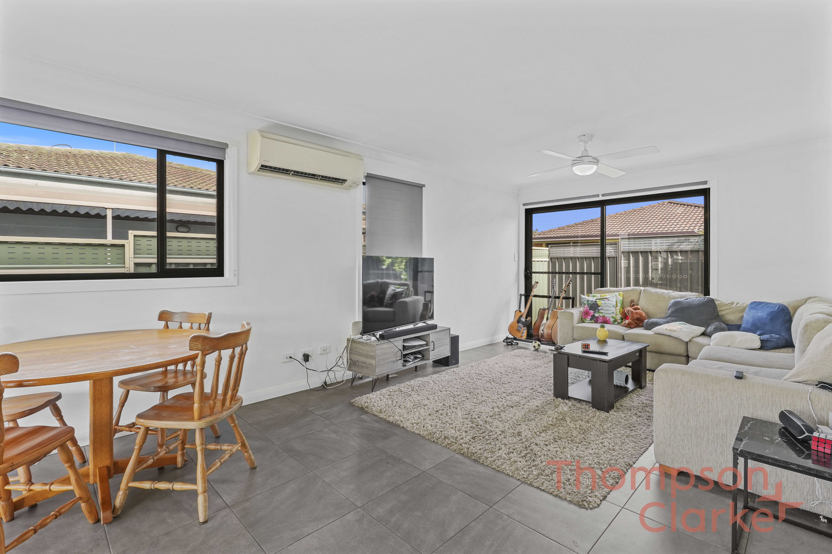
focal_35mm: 16
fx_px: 381
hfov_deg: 95.0
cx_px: 416
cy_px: 277
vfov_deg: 72.1
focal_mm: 11
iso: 1000
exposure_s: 1/30
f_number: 9
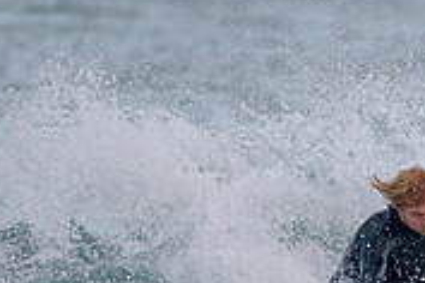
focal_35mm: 2009
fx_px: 23716
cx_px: 502
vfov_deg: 0.7
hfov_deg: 1.0
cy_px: 255
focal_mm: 500
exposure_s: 1/1250
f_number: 5.6
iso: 720
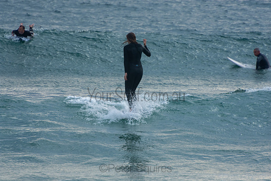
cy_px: 90
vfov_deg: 2.3
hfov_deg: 3.4
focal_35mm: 600
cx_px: 136
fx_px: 4518
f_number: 5.6
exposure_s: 1/400
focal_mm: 400
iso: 360
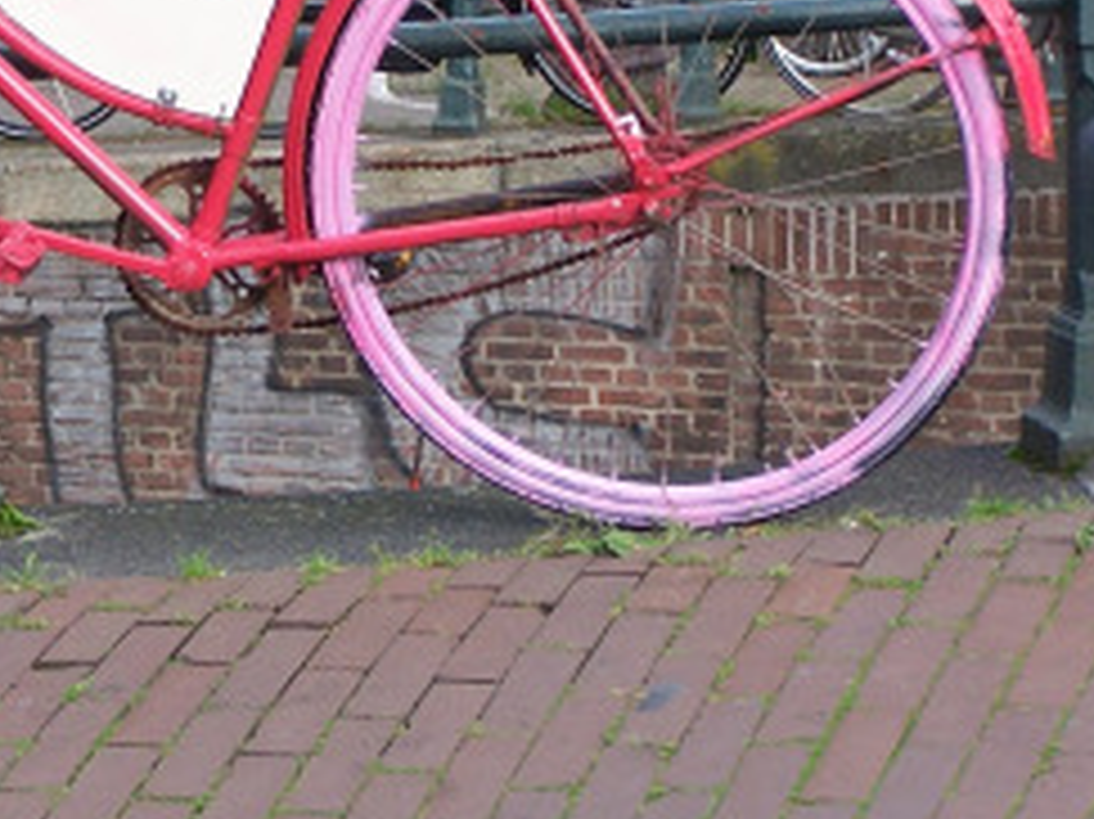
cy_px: 58
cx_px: 63
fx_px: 7455
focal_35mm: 236
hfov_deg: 8.4
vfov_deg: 6.3
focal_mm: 15.6
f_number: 3.2
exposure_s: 1/125
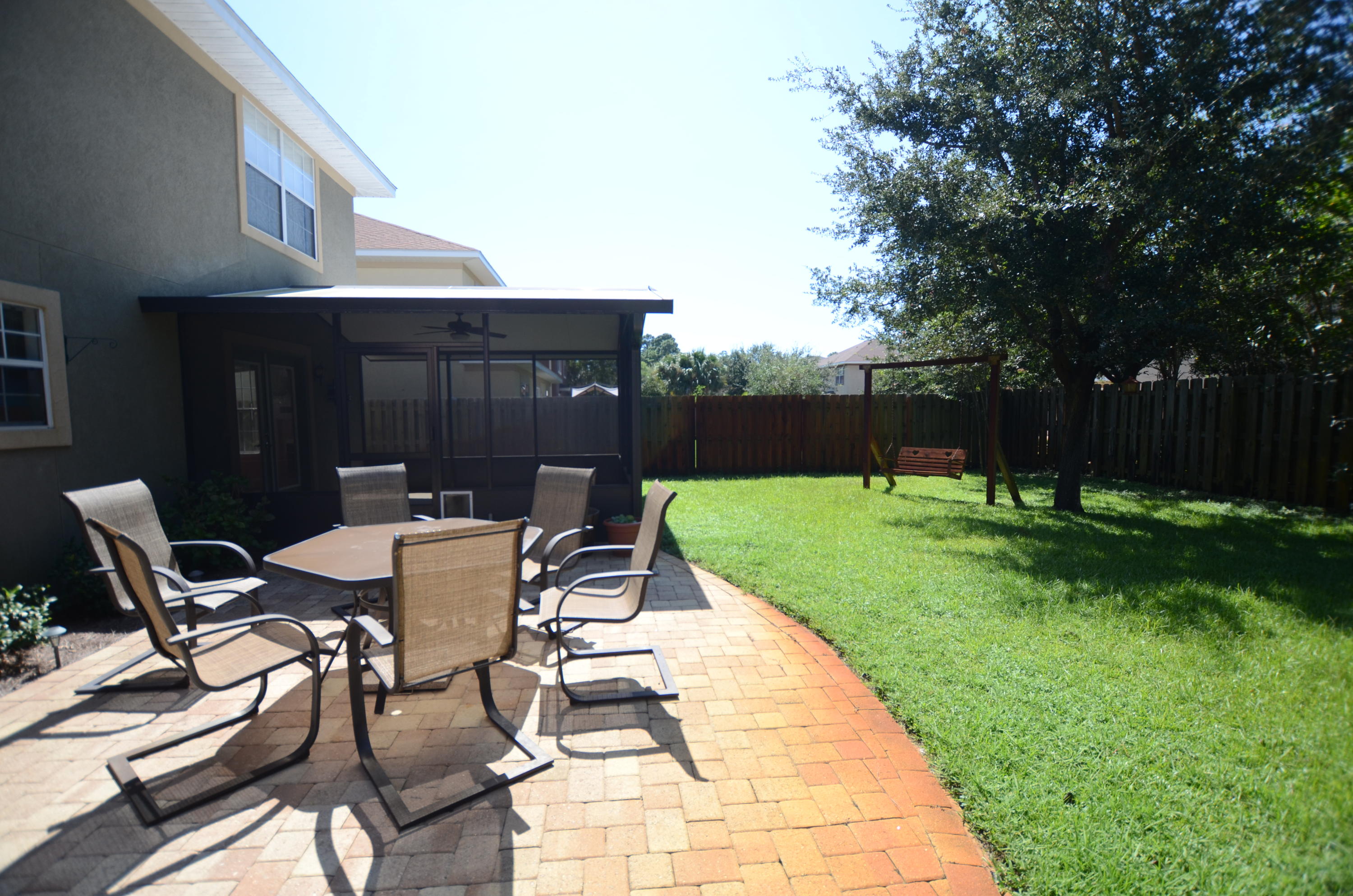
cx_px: 676
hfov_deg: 92.6
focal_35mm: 17
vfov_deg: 69.4
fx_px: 647
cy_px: 448
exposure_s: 1/1250
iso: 200
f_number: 3.5
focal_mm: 11.5
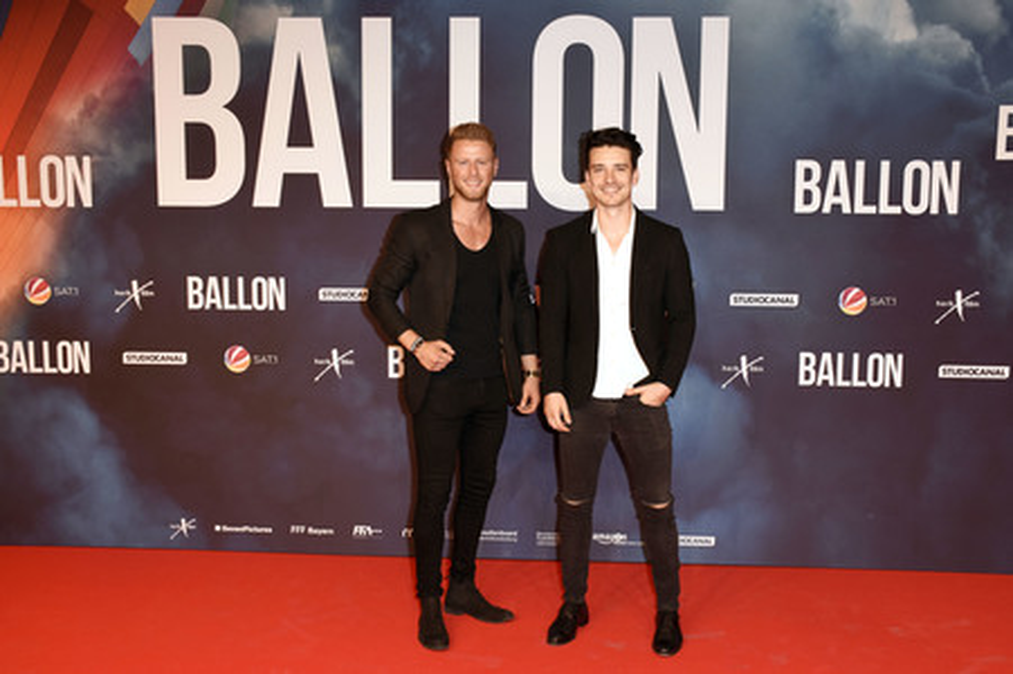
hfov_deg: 53.2
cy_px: 337
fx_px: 1012
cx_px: 506
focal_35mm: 36
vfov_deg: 36.8
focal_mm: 24
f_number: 6.3
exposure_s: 1/100
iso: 400
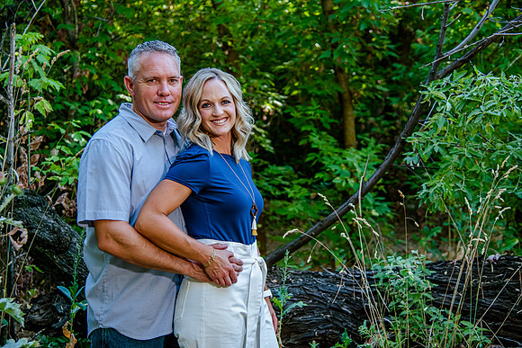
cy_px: 166
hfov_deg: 34.8
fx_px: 832
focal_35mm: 57
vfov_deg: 23.6
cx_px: 272
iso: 800
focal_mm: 55
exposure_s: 1/320
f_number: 4
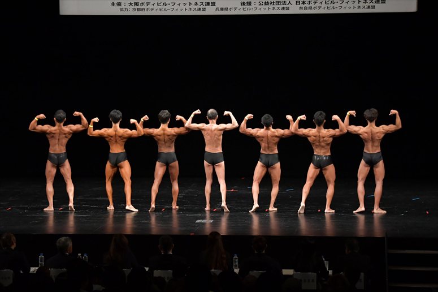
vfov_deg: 12.7
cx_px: 219
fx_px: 1313
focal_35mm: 108
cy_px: 146
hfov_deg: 18.9
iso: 3200
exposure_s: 1/400
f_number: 5.6
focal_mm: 72
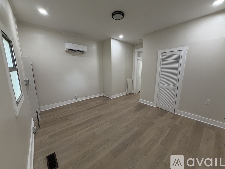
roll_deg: -0.2
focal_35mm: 14
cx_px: 112
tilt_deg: -11.1
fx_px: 91
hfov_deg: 102.1
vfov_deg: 85.7
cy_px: 84
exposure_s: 1/120
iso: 250
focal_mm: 2.22
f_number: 2.2
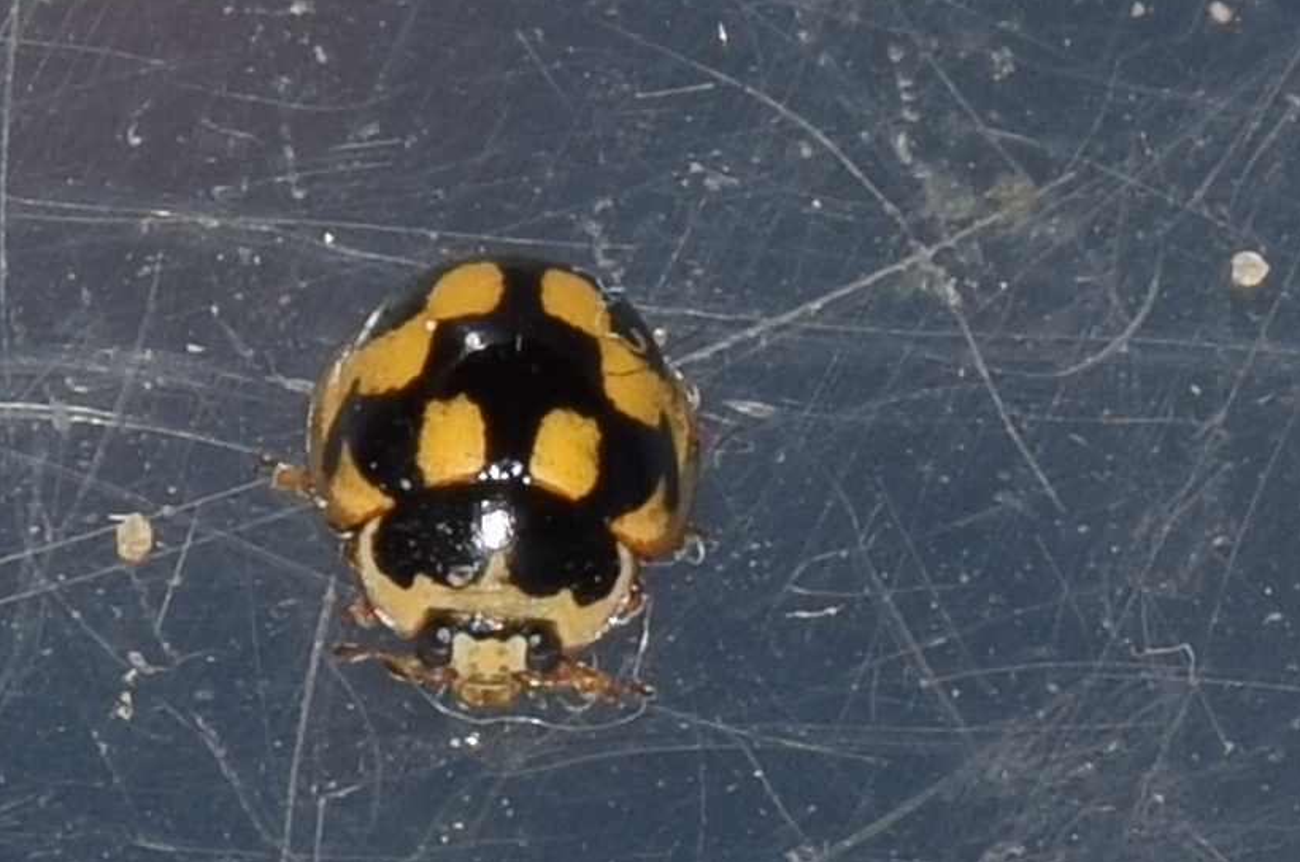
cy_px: 414
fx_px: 8291
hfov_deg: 9.0
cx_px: 549
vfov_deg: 6.0
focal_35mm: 230
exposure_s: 1/160
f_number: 14
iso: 100
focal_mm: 130
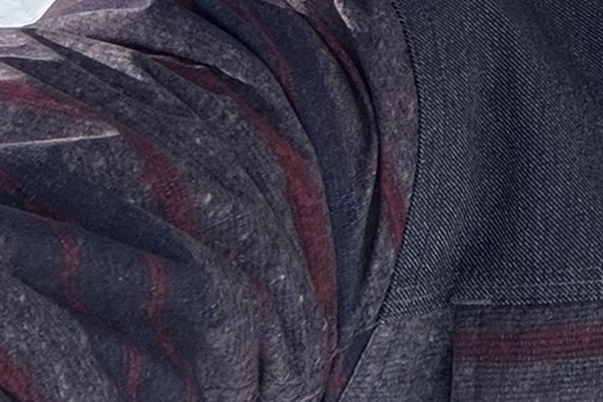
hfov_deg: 14.6
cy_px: -278
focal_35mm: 107
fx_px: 1792
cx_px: 1318
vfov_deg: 12.0
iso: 25
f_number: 1.9
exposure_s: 1/1795
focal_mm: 2.69
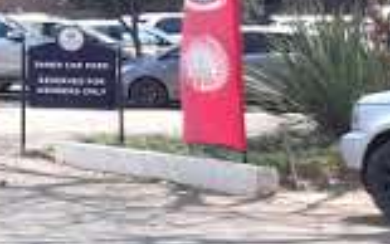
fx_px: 1457
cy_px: -108
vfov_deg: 9.3
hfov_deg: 12.1
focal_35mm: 137
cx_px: -559
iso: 200
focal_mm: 4.6
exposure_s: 1/1634
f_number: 2
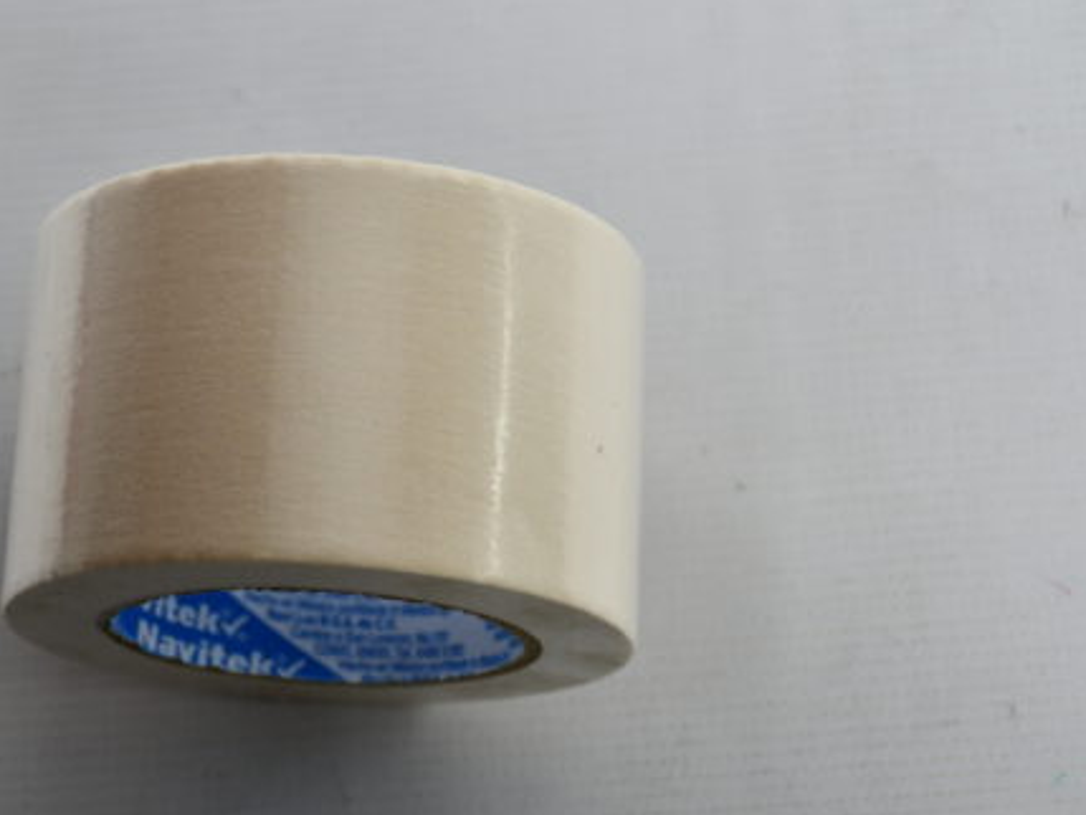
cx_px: 352
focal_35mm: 90
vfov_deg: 16.4
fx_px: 2824
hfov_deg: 21.7
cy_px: 352
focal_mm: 45
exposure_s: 1/200
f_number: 4.5
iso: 800
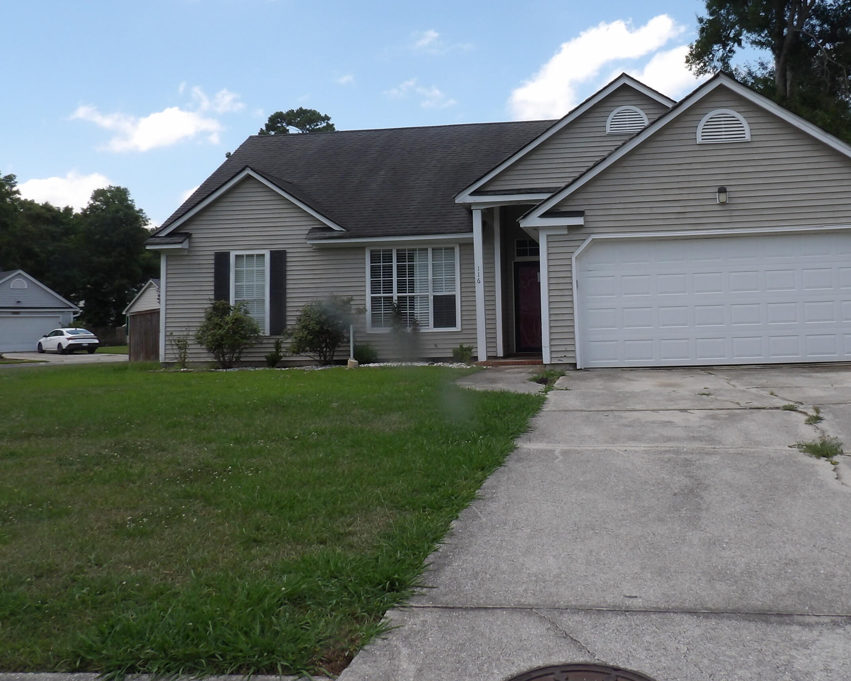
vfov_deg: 44.2
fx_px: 831
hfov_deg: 53.7
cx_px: 528
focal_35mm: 33
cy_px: 253
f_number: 5.6
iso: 100
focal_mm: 4.3
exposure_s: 1/303
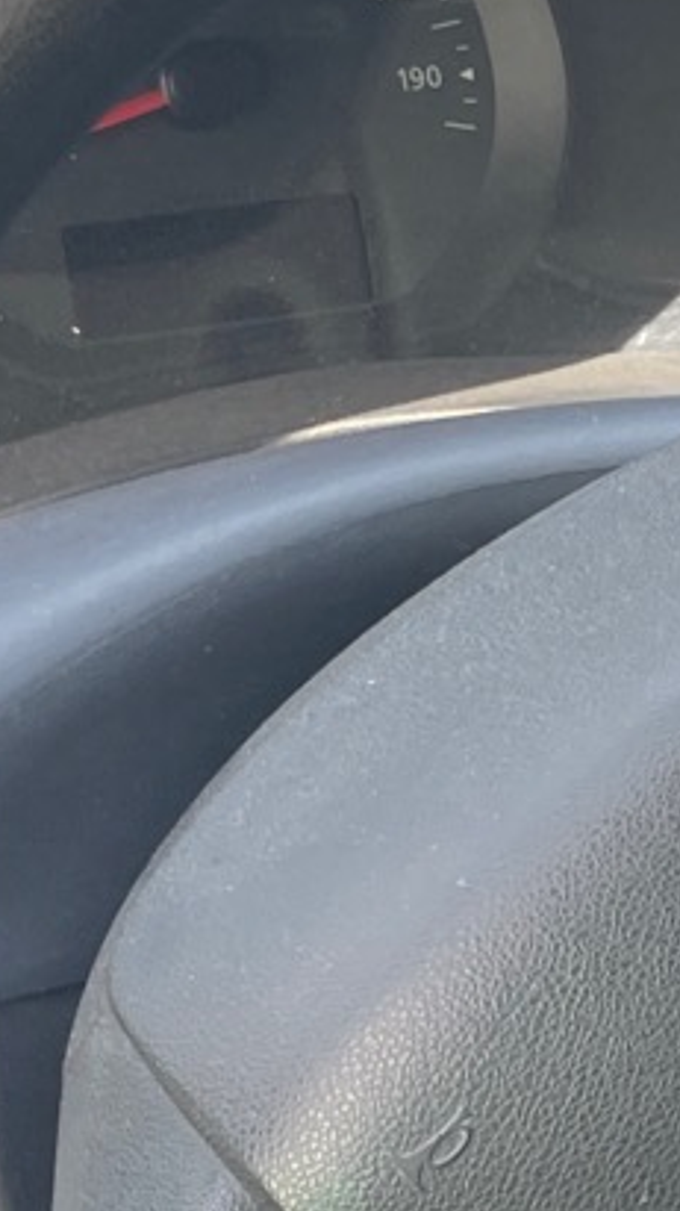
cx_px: 1151
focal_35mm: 124
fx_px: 3977
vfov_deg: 17.3
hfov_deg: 9.4
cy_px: 737
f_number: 1.6
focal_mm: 4.2
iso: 32
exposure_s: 1/203
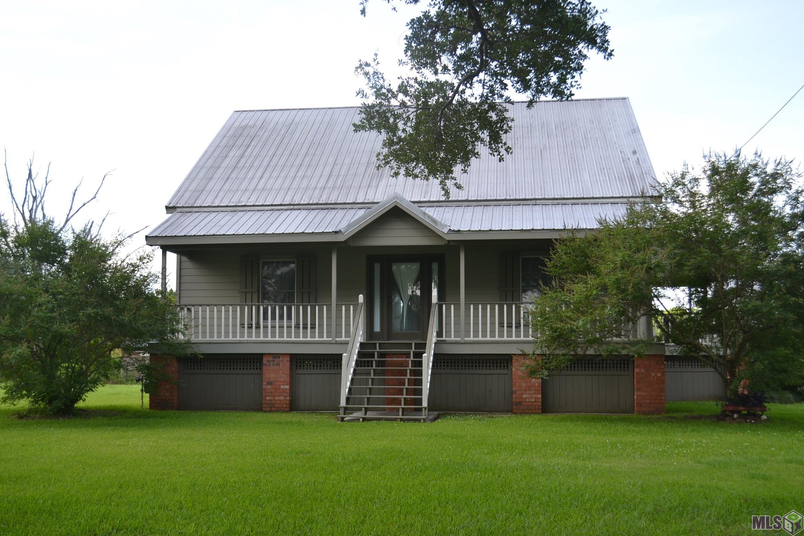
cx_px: 402
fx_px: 871
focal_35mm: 39
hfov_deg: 49.6
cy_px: 268
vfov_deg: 34.2
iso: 100
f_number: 5
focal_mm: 26
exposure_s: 1/200
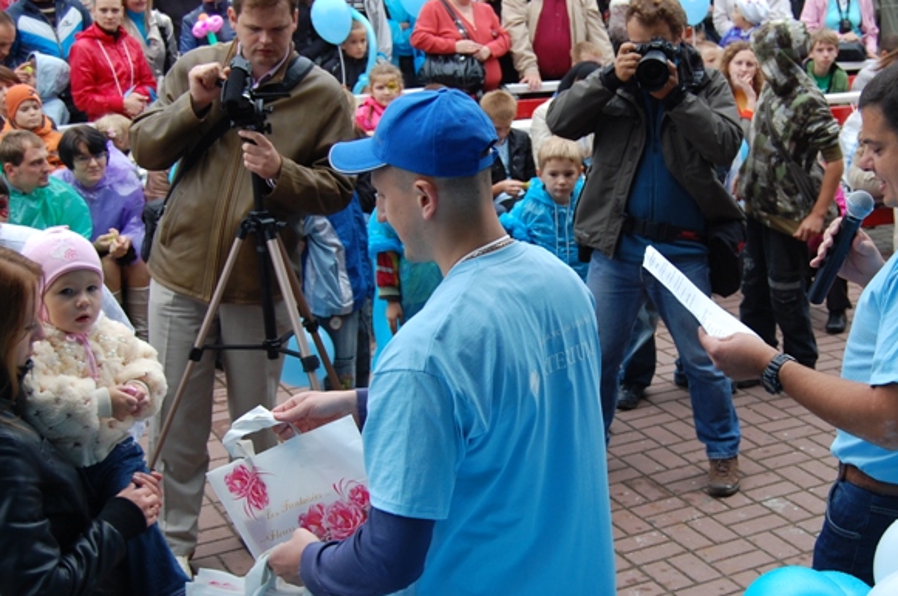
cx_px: 558
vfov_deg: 21.9
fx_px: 1545
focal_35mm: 62
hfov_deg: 32.3
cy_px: 312
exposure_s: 1/125
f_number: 5.6
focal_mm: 30
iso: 220
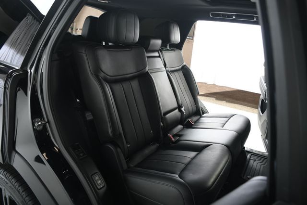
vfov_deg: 47.9
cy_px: 102
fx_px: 230
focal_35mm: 27
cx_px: 154
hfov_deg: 67.4
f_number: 3.5
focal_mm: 18
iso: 100
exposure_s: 1/160
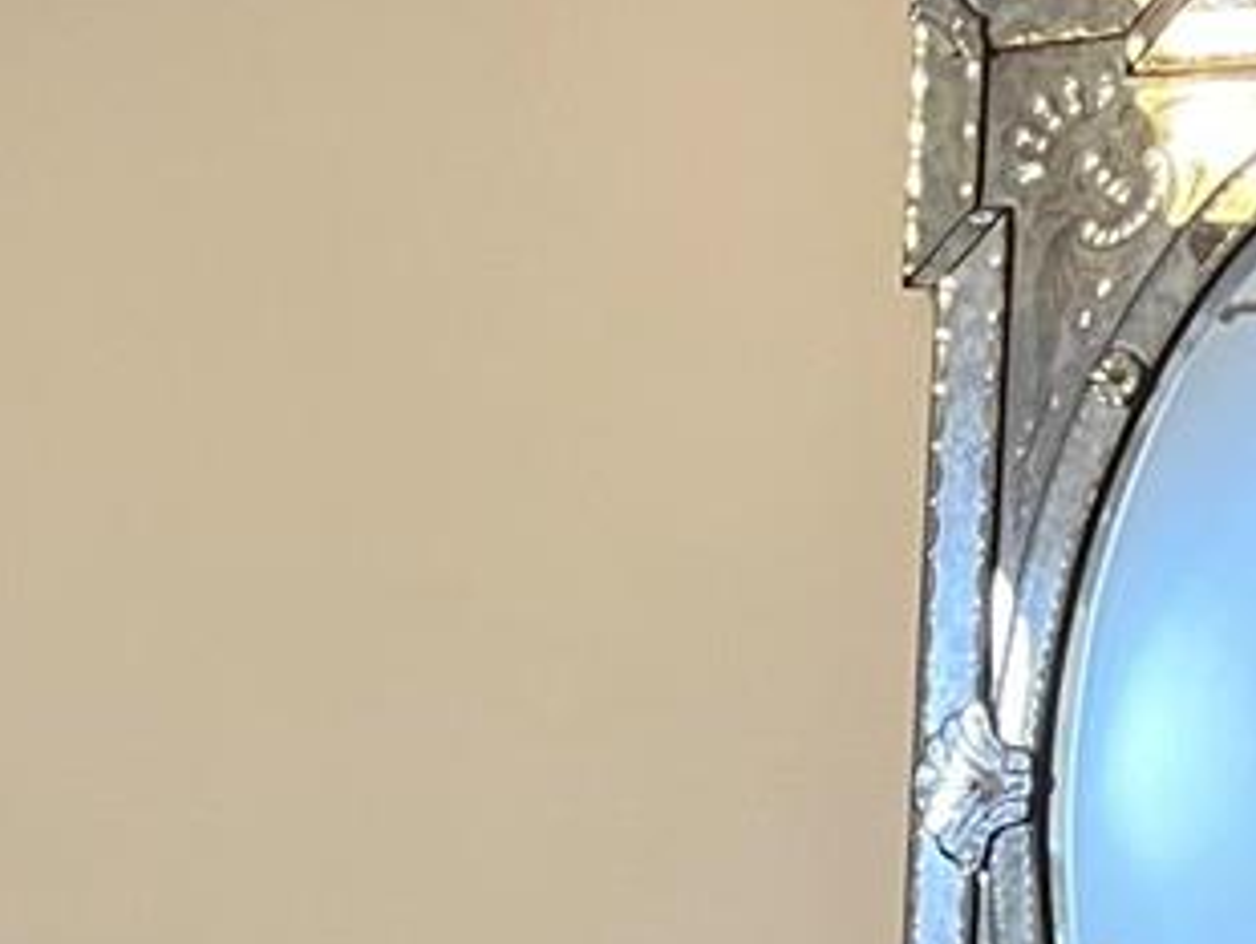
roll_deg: -0.6
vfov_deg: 10.3
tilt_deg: -13.3
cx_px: -166
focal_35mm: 134
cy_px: 1799
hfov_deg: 14.3
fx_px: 4866
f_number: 1.6
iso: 160
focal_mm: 5.1
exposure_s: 1/60
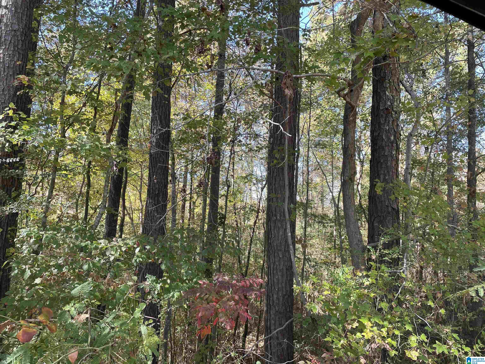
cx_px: 242
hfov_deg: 67.3
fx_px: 364
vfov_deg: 53.1
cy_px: 182
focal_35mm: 26
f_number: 1.6
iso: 32
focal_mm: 4.2
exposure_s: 1/130
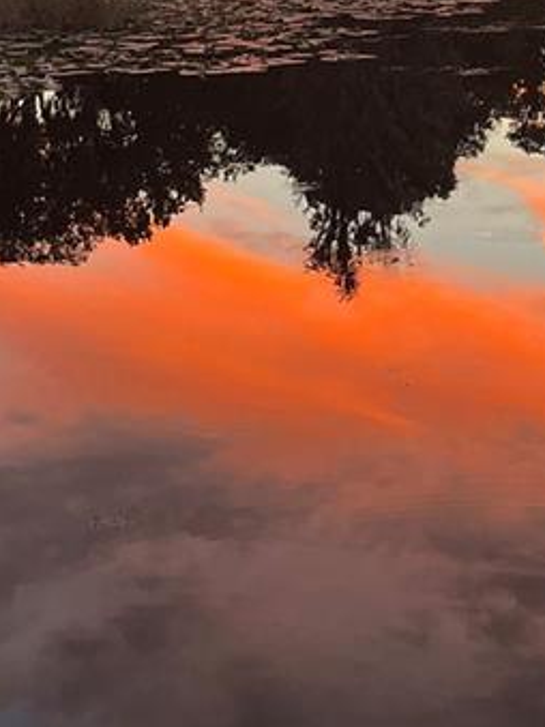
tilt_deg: -0.8
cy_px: -94
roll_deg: -1.0
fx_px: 1933
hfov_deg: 15.7
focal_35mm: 92
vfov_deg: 20.2
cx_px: 581
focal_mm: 5.1
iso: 80
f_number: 1.6
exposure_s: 1/122
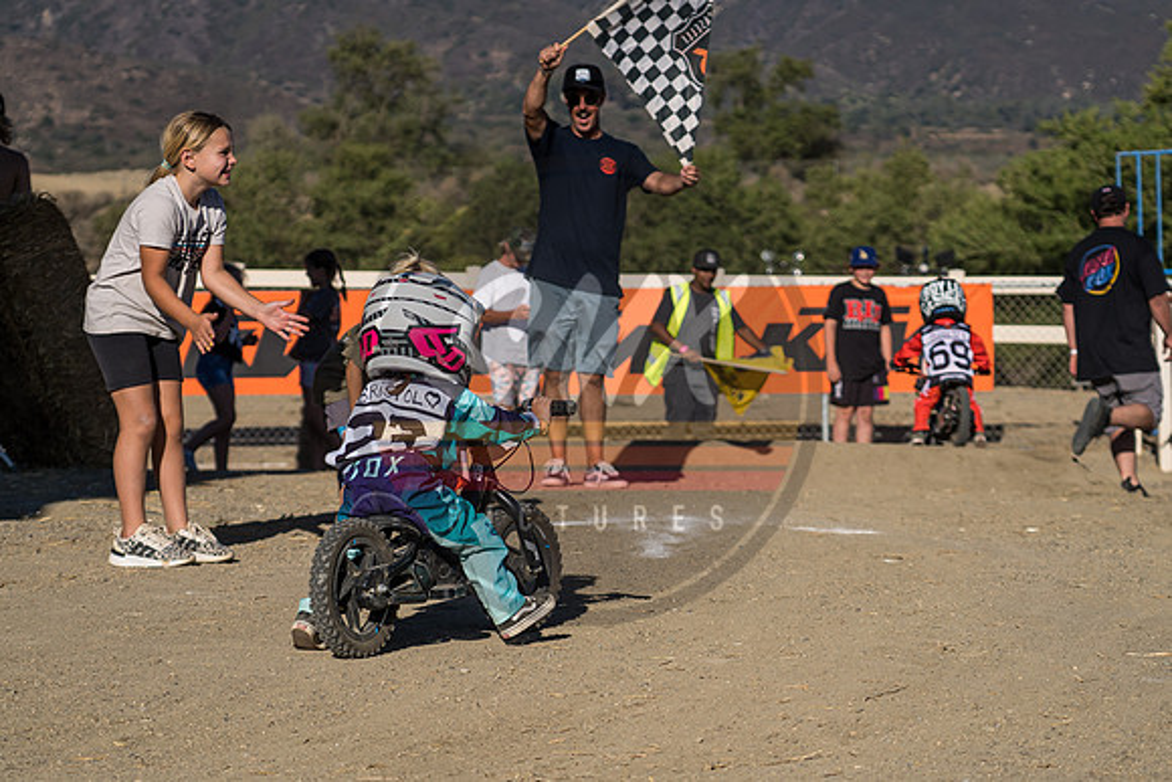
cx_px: 586
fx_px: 3419
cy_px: 391
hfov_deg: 19.5
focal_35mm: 105
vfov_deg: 13.0
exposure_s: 1/3200
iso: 125
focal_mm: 70
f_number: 4
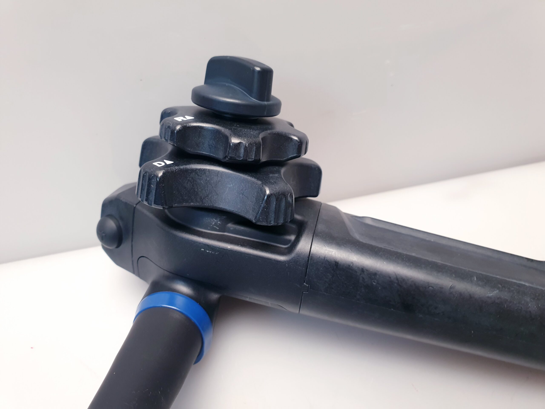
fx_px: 409
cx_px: 272
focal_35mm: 26
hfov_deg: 67.3
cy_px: 204
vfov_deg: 53.1
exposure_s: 1/50
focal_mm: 4.3
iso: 100
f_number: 2.4
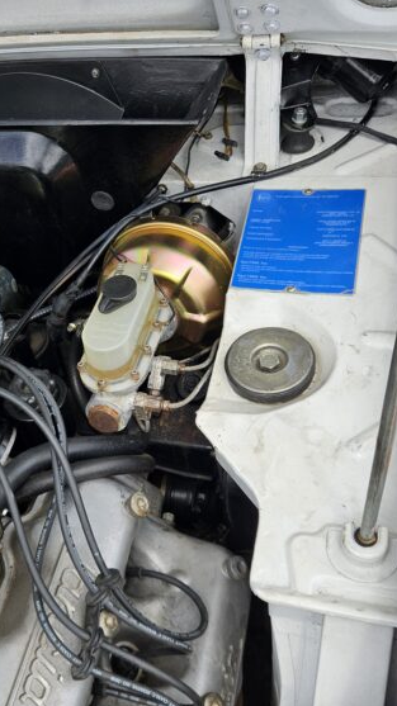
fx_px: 674
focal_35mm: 36
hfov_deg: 32.4
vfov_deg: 55.1
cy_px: 406
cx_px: 113
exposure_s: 1/807
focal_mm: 5.4
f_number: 1.8
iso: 25
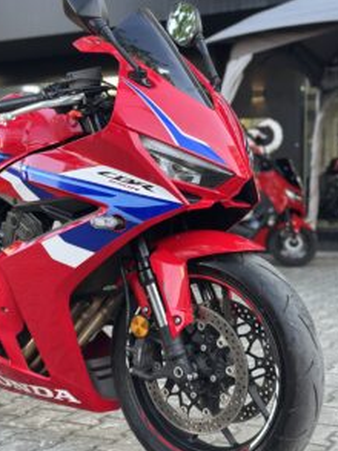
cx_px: 144
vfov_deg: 31.7
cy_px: 249
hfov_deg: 24.0
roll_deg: +2.3
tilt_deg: -2.7
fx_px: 795
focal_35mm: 61
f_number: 1.78
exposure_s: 1/171
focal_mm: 6.86
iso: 100
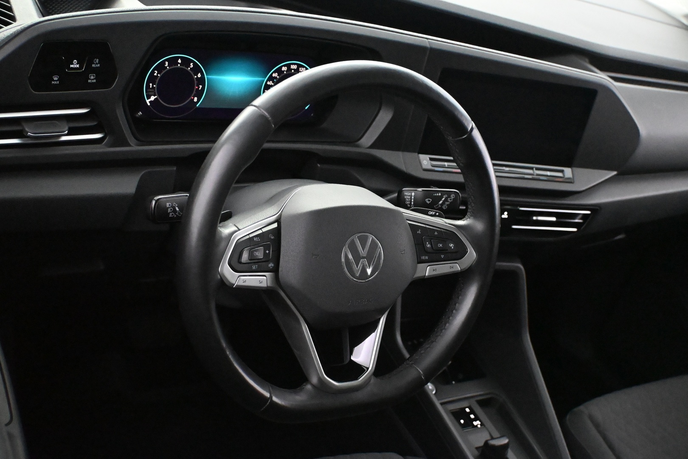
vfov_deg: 30.8
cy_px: 230
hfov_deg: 45.0
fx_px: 831
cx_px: 344
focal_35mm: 44
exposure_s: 1/60
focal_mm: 29
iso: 12800
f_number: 4.8
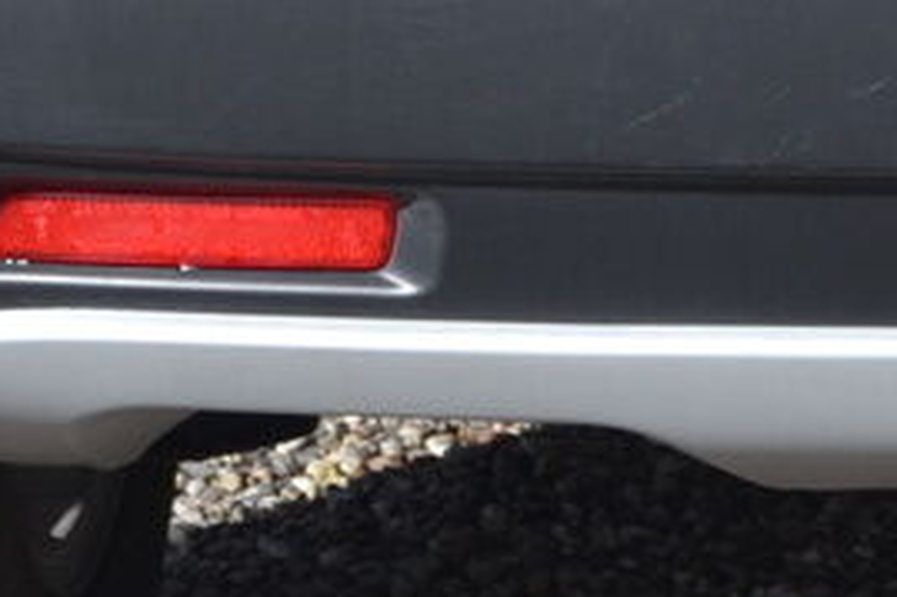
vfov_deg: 3.9
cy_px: -1017
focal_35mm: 343
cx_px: 1431
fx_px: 8541
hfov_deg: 5.9
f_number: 8
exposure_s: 1/250
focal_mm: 32
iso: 100
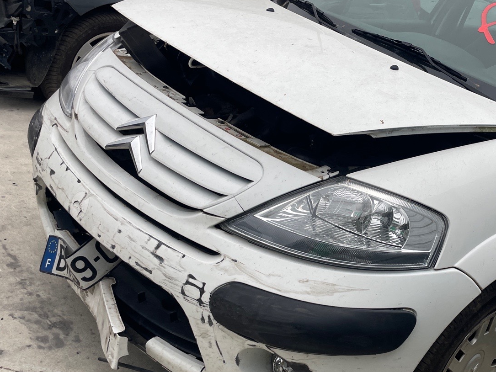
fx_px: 659
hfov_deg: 39.7
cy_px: 196
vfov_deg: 31.5
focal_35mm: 46
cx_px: 393
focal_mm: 4.2
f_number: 1.6
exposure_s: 1/506
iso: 32
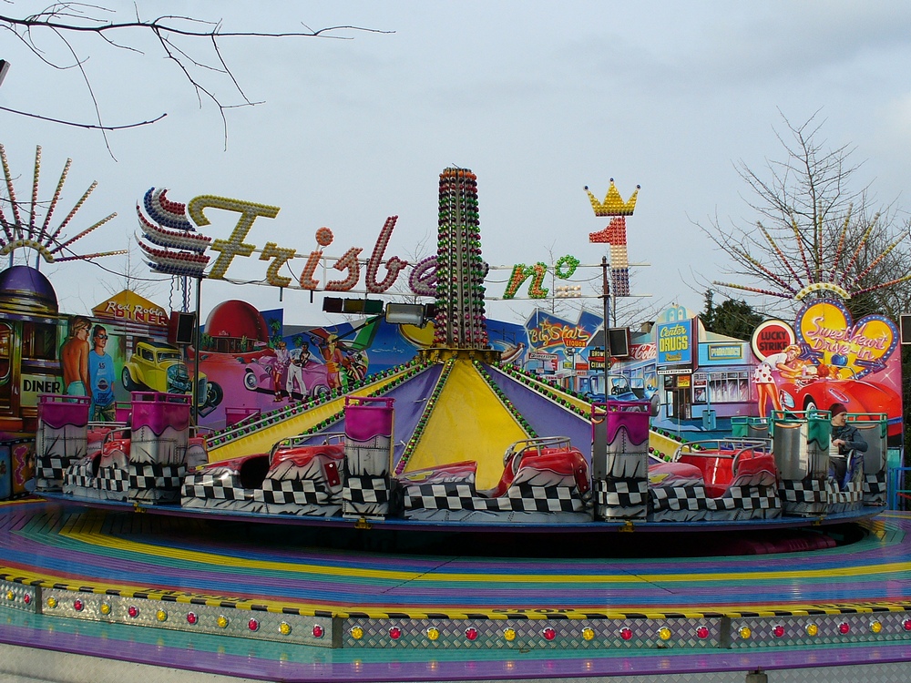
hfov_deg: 42.9
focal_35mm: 44
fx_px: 1158
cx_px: 456
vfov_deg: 32.9
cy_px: 342
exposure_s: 1/160
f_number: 5.6
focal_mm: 6.1
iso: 80
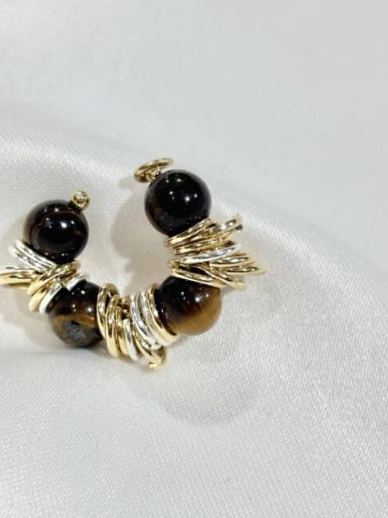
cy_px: 306
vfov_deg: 23.5
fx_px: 1241
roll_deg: +1.7
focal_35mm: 83
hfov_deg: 17.8
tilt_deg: -38.3
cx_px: 159
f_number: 1.6
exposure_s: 1/218
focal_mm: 5.96
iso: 32
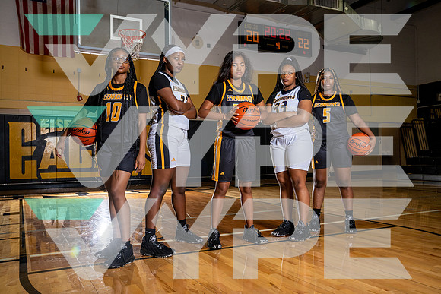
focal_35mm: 32
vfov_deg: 41.1
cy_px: 147
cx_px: 220
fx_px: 392
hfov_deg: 58.7
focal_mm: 32
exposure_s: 1/200
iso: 320
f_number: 9
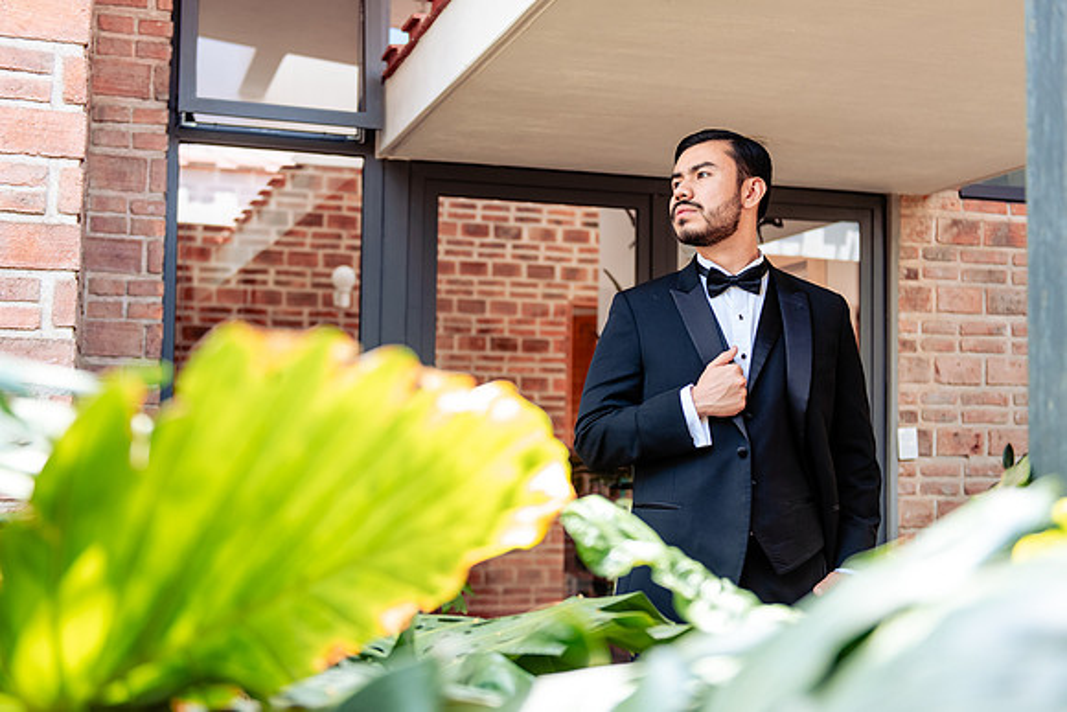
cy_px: 355
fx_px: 1494
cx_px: 525
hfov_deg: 39.3
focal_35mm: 50
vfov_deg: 26.8
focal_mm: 48
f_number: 3.2
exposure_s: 1/320
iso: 500
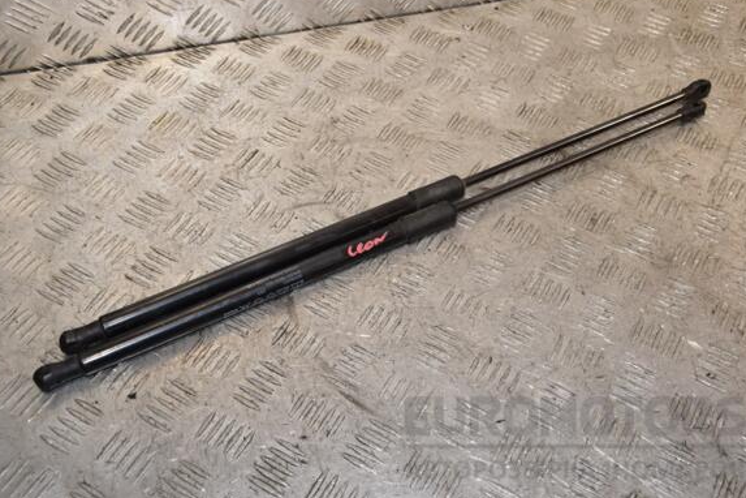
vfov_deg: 30.5
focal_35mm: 44
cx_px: 380
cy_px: 242
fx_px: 912
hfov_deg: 44.5
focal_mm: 28
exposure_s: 1/200
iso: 800
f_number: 7.1
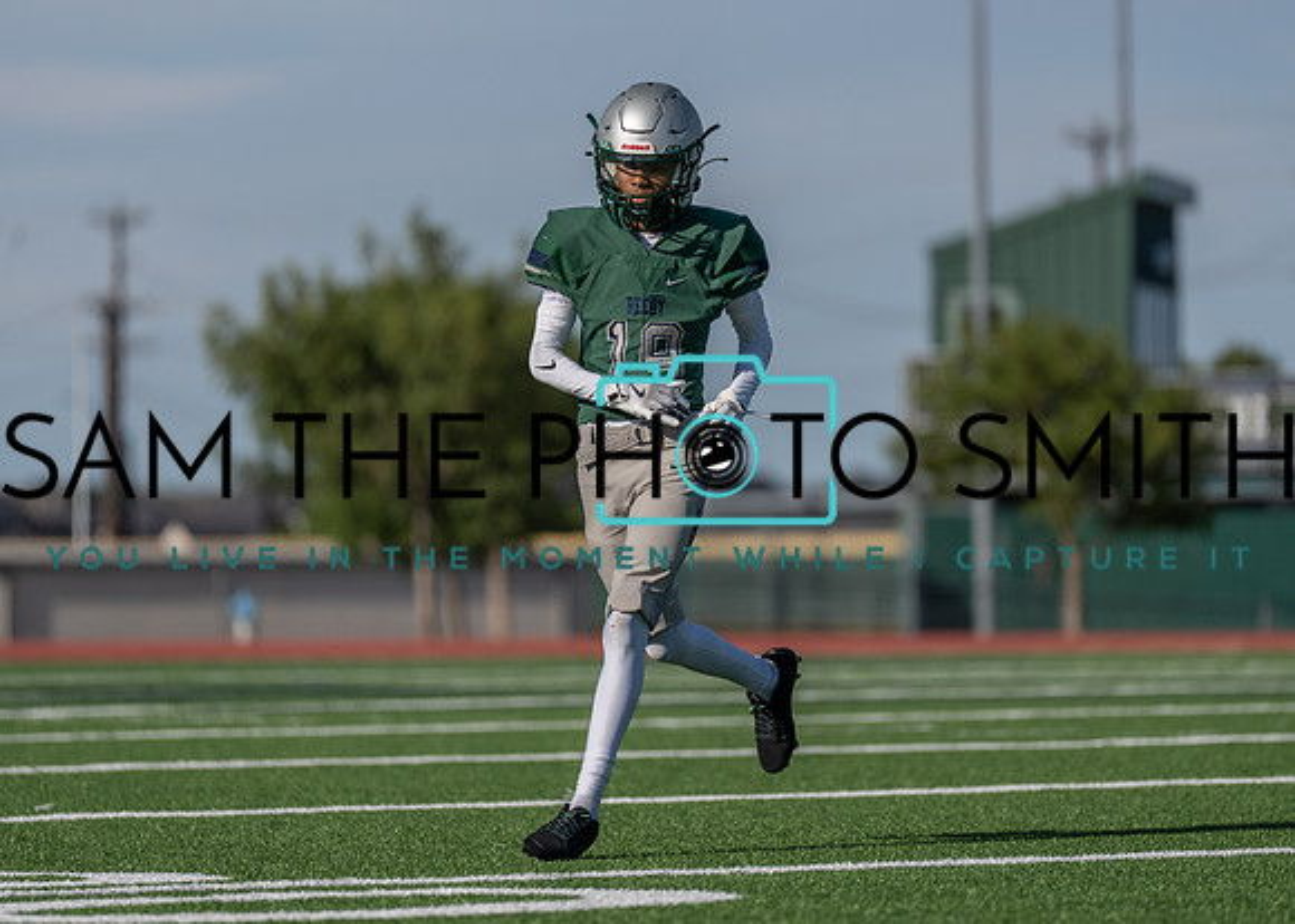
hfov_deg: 7.8
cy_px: 426
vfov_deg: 5.6
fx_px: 9483
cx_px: 658
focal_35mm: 258
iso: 100
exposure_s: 1/3200
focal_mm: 200
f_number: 2.8
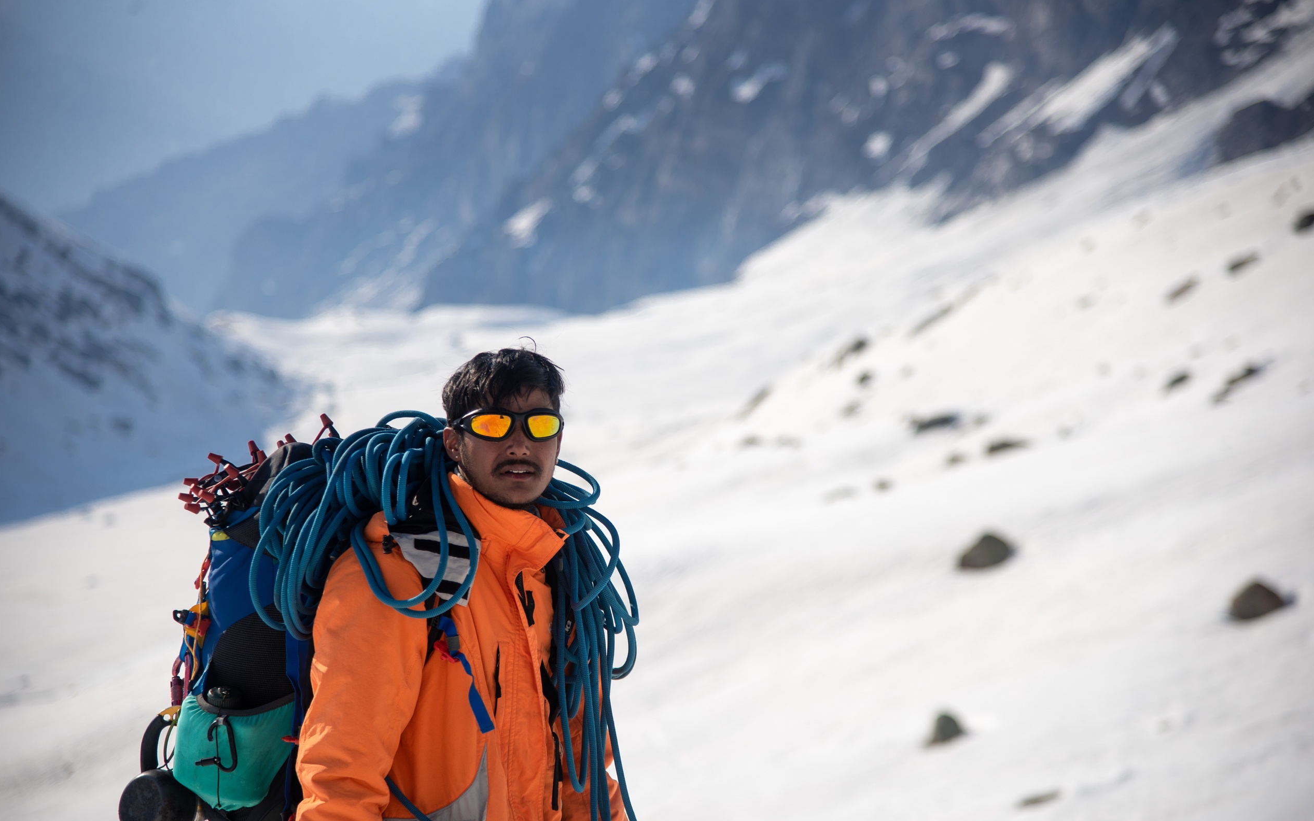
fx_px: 3689
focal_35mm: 103
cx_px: 661
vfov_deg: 12.7
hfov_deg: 20.2
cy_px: 433
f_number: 4
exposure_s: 1/2500
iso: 100
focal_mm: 100
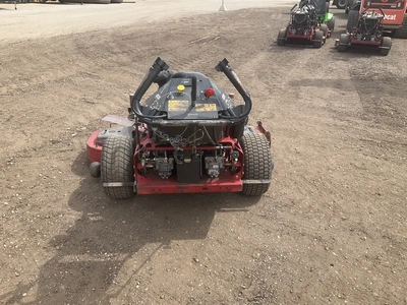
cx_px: 204
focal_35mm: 29
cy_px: 152
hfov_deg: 61.7
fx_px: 341
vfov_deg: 48.2
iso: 25
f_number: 1.8
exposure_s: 1/1076
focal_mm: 3
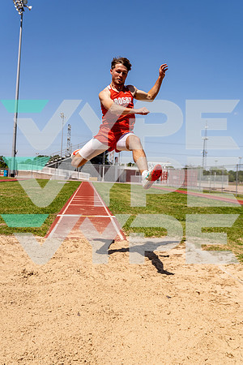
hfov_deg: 36.9
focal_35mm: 36
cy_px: 182
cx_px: 122
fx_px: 364
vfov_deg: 53.1
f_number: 4.5
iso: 100
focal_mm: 36
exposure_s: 1/2000
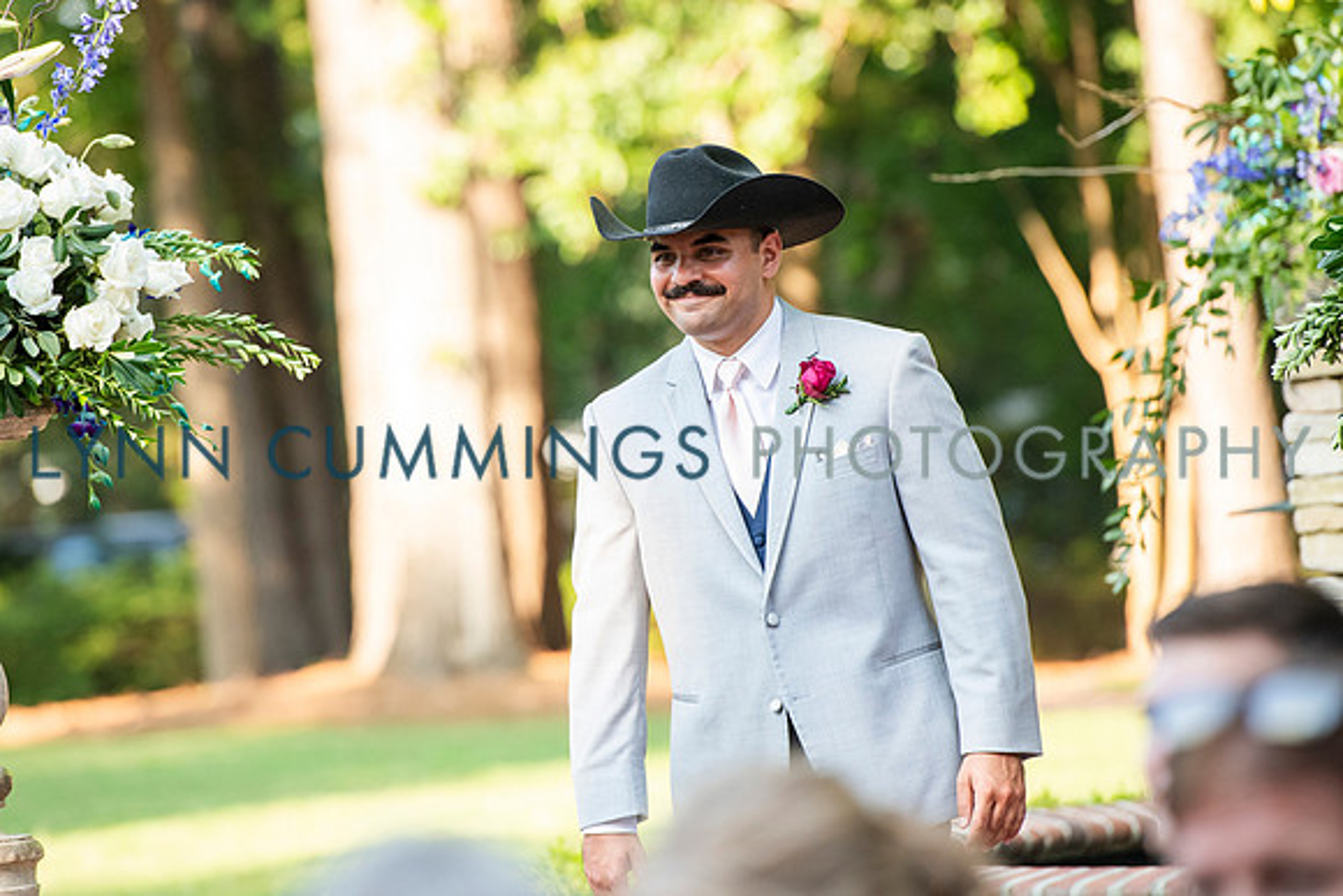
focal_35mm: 257
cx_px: 589
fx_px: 9600
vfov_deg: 5.3
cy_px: 403
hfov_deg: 8.0
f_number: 3.5
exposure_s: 1/640
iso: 800
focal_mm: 200
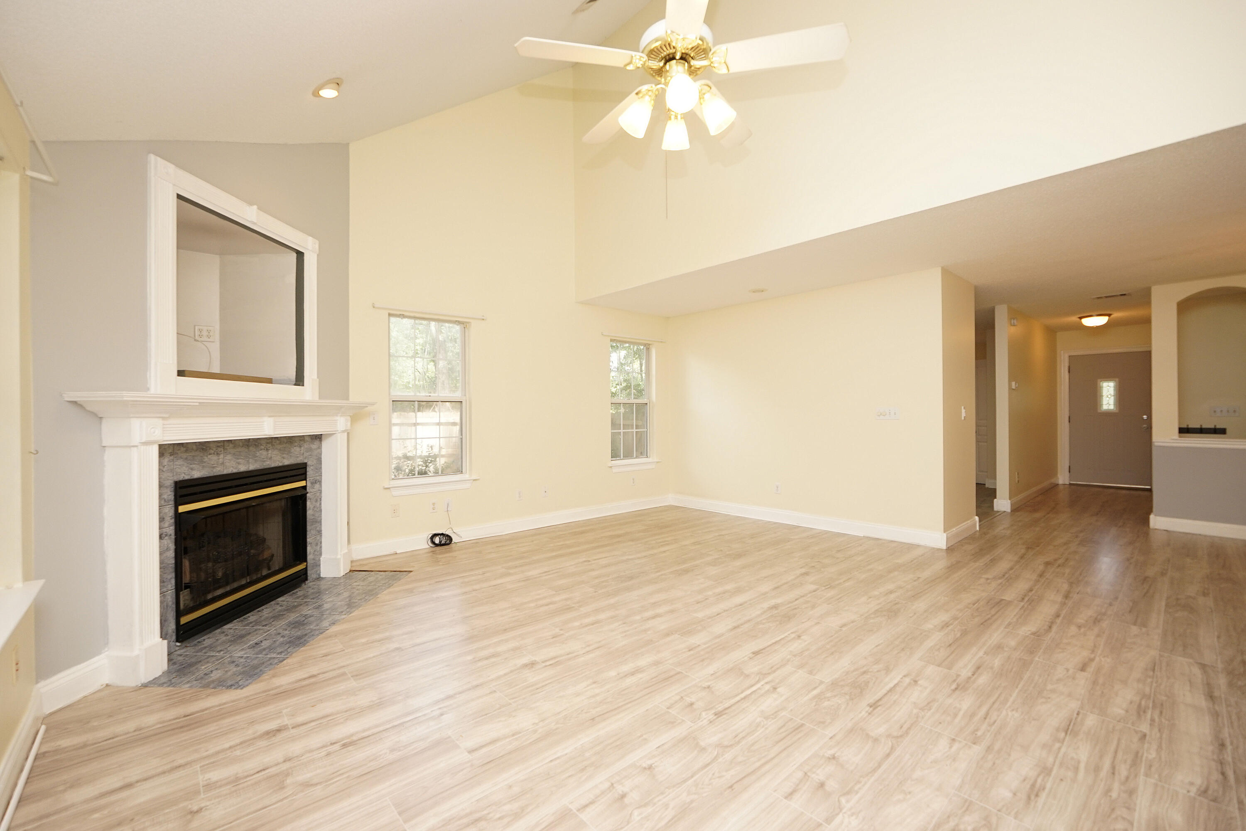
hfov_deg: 100.4
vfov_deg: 77.3
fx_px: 519
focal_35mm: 15
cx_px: 623
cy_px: 416
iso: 250
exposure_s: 1/60
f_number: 4
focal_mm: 10
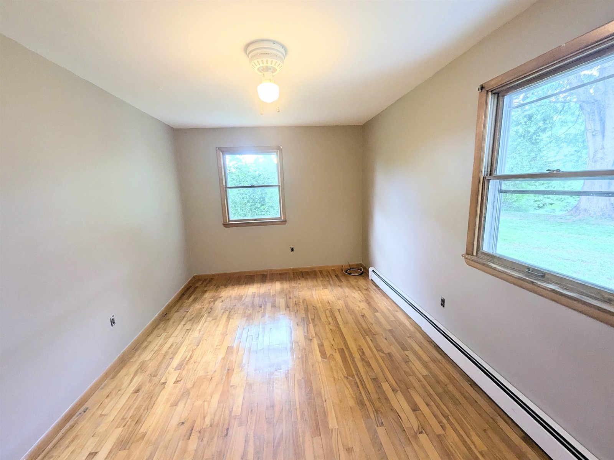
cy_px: 230
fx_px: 231
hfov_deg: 106.2
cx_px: 307
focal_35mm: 13
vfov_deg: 89.9
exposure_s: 1/60
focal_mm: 1.95
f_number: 2.2
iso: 60
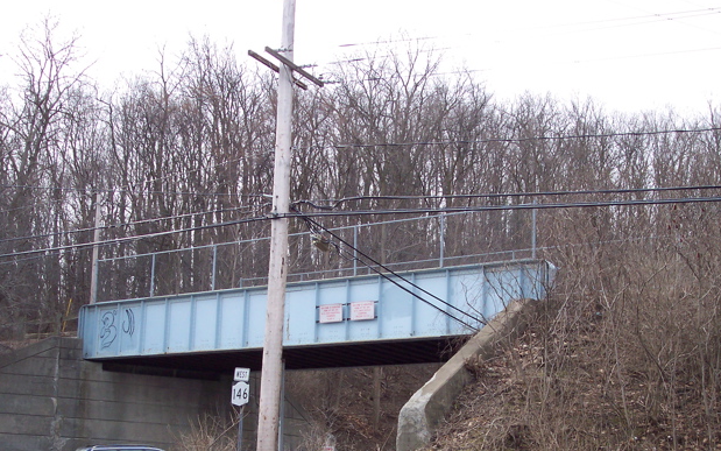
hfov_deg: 38.9
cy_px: 306
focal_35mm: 52
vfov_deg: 24.7
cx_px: 347
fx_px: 1022
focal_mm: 8
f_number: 4.8
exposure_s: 1/250
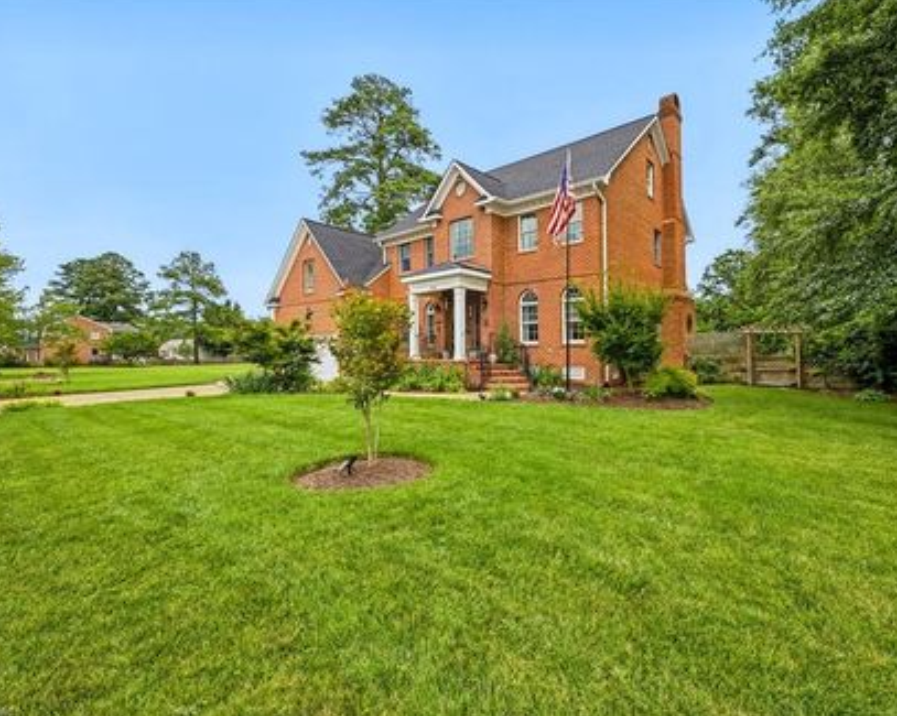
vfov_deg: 81.8
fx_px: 413
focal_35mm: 16
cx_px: 507
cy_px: 354
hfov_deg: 94.2
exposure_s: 1/160
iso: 250
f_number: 8
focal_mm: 9
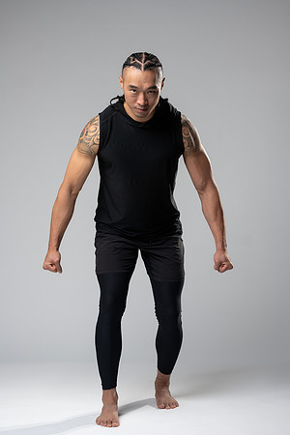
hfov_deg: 16.1
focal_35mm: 85
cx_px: 145
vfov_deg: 23.9
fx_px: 1027
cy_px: 218
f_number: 3.2
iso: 200
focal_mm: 85
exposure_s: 1/160
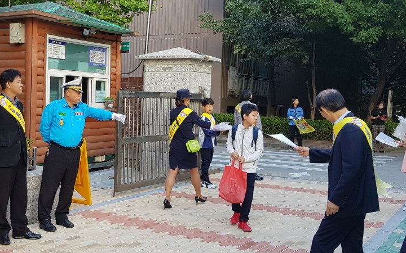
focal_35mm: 49
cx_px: 120
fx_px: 542
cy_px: 114
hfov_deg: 40.3
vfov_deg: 26.3
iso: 40
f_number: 1.7
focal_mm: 4.3
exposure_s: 1/141
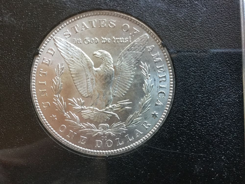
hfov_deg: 58.4
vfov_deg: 45.4
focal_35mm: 31
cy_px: 92
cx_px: 122
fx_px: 219
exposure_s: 1/30
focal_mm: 3.3
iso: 160
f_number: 2.4
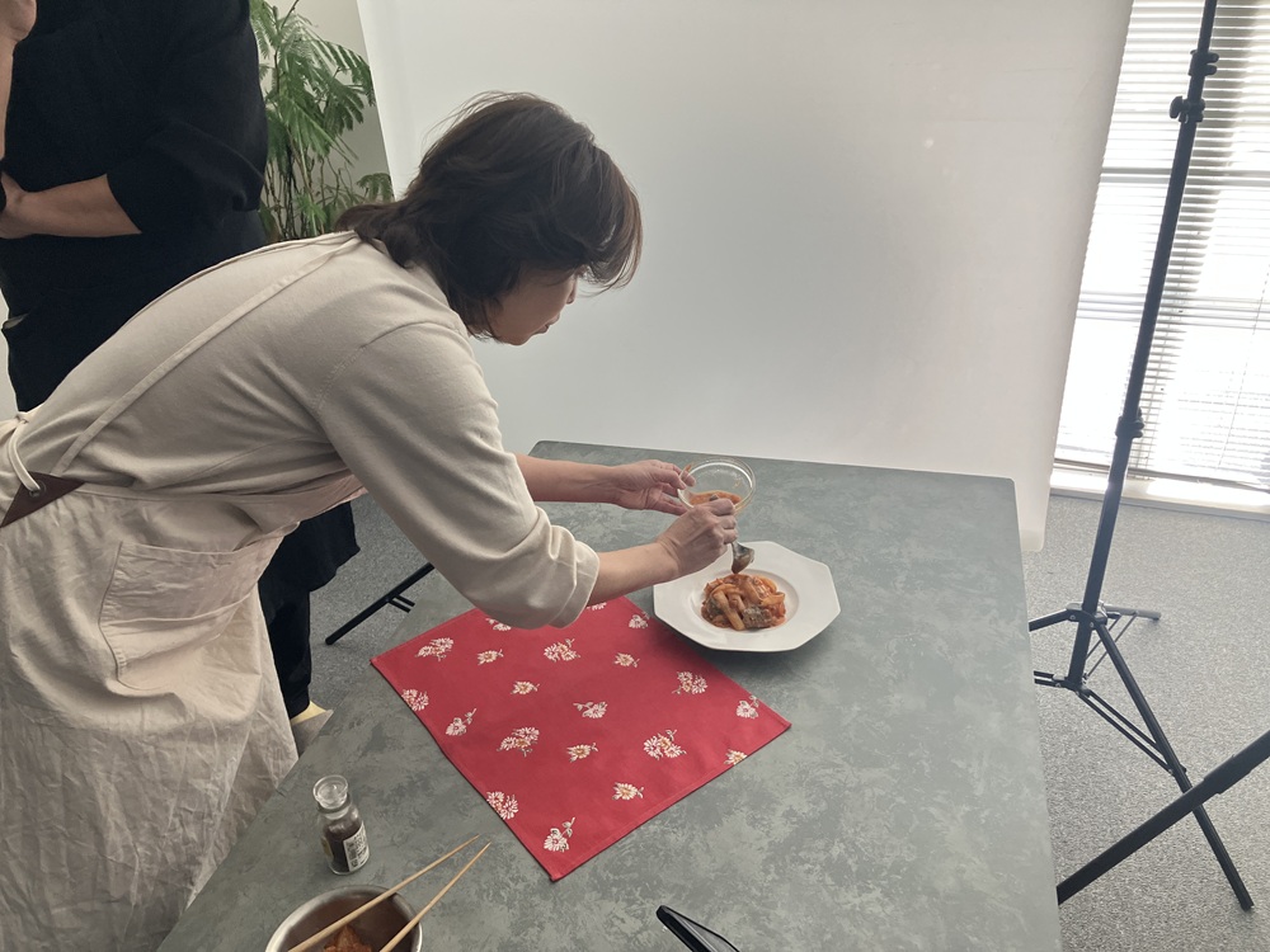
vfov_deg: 49.7
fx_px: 1027
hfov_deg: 63.4
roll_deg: +3.0
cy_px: 476
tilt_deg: -28.1
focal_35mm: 28
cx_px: 635
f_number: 1.8
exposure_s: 1/113
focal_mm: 3.99
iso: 80
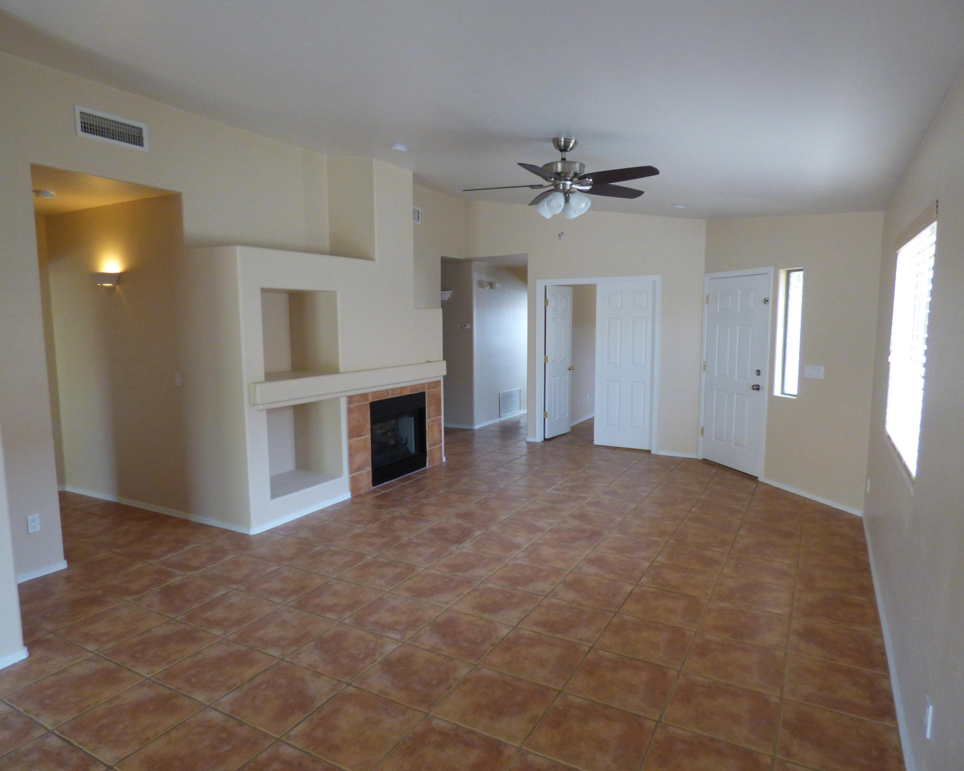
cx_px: 459
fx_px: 599
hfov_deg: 77.6
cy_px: 387
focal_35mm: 21
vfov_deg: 65.5
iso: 320
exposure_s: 1/60
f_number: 2.8
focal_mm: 3.58
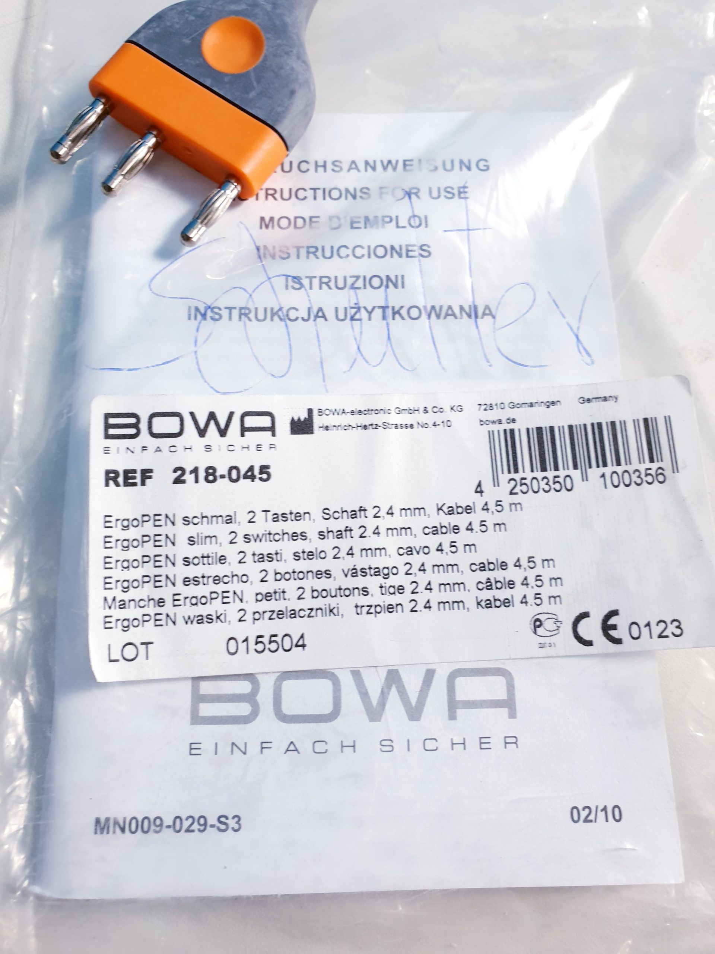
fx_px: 716
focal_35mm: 26
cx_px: 358
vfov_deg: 67.3
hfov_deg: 53.1
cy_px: 477
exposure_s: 1/50
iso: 125
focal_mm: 4.3
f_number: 2.4
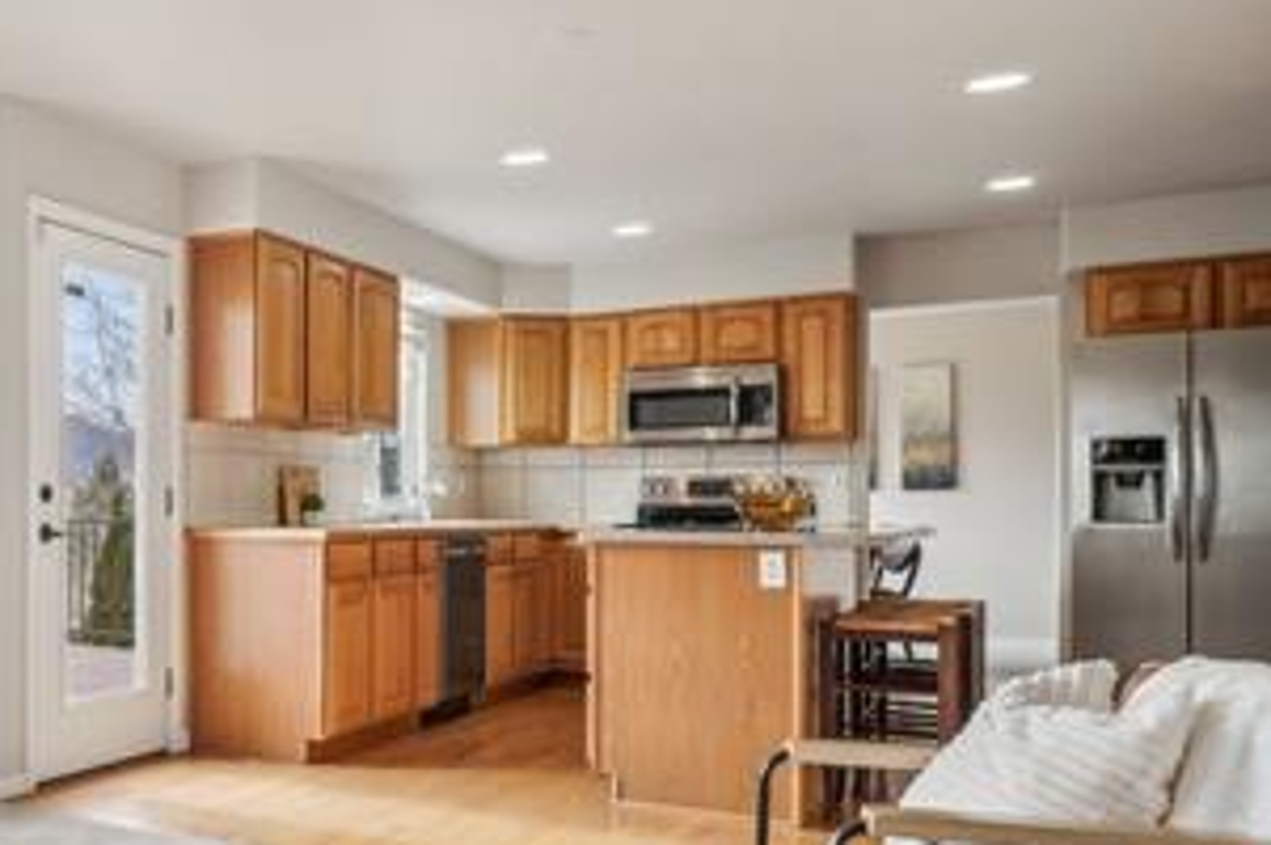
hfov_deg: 44.8
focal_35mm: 35
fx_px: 1237
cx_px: -42
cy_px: 520
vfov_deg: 37.5
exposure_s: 1/30
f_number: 8
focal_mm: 11
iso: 125
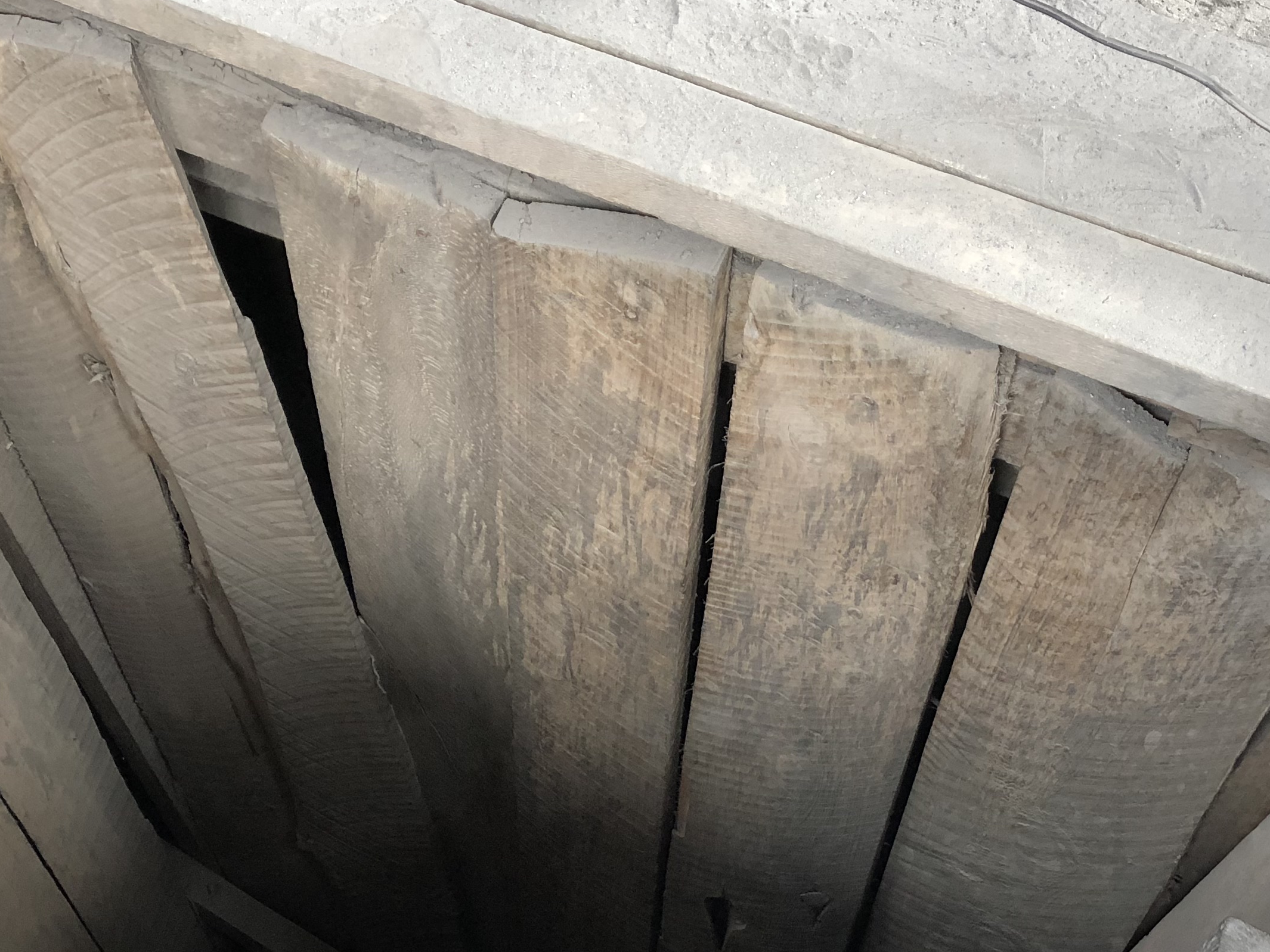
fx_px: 1945
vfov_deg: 27.1
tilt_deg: -60.2
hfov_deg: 36.0
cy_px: 724
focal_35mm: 53
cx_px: 779
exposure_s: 1/120
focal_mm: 4
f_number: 1.8
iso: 160
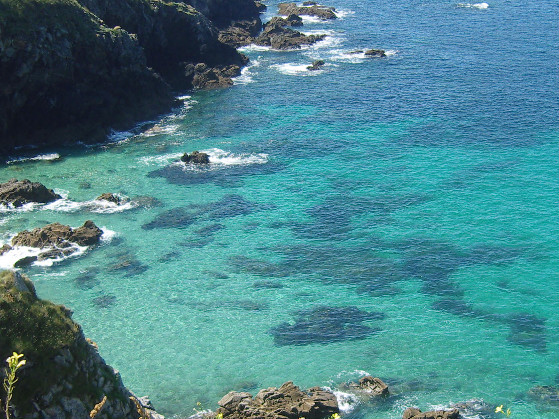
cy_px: 225
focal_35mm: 66
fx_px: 1066
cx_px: 314
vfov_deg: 22.3
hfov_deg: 29.4
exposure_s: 1/200
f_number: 7
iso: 100
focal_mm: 7.3
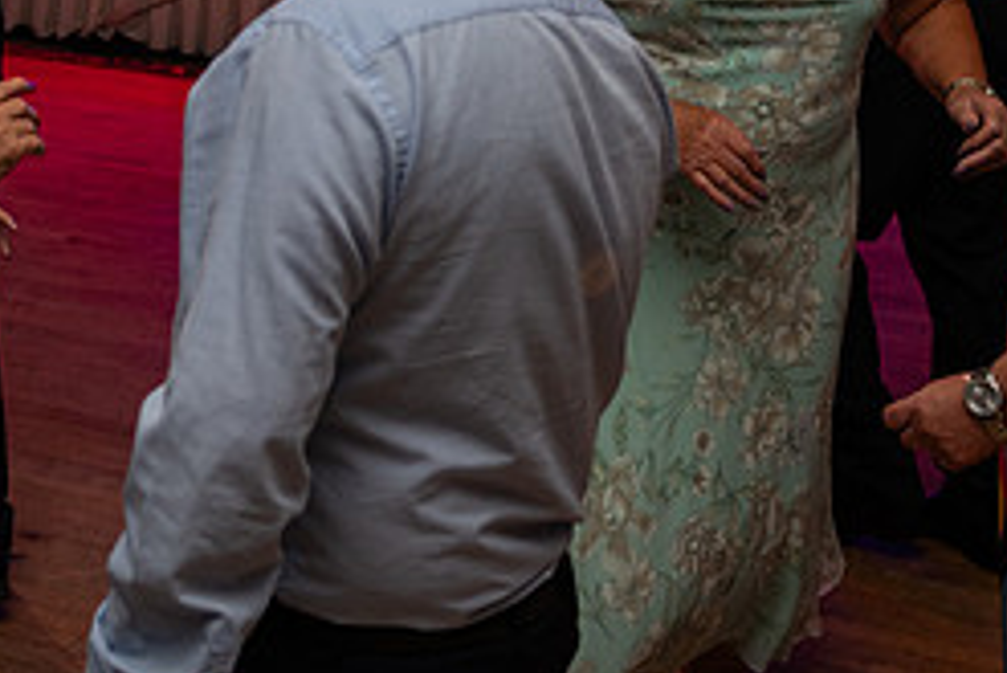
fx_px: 2099
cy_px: -84
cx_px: 90
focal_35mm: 75
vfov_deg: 17.5
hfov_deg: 26.1
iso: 500
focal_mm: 32
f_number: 3.5
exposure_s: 1/160
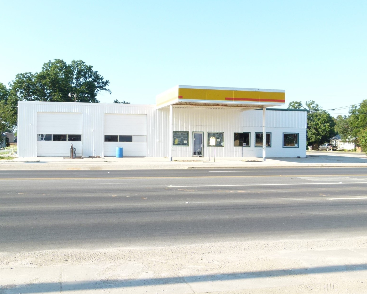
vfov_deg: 38.2
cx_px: 174
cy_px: 144
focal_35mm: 39
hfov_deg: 46.8
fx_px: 424
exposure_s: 1/320
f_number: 4
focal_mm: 5.4
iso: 100
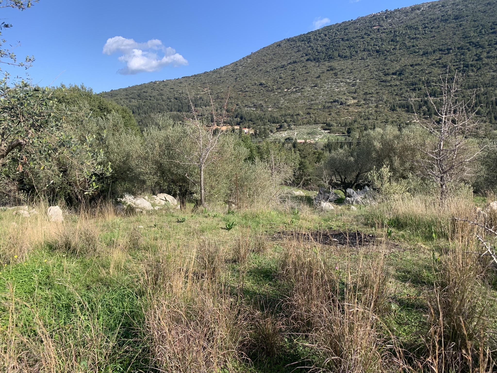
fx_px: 373
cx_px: 248
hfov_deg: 67.3
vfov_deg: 53.1
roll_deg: +1.1
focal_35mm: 26
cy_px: 186
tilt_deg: -8.0
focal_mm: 4.25
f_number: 1.8
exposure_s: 1/1136
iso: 25
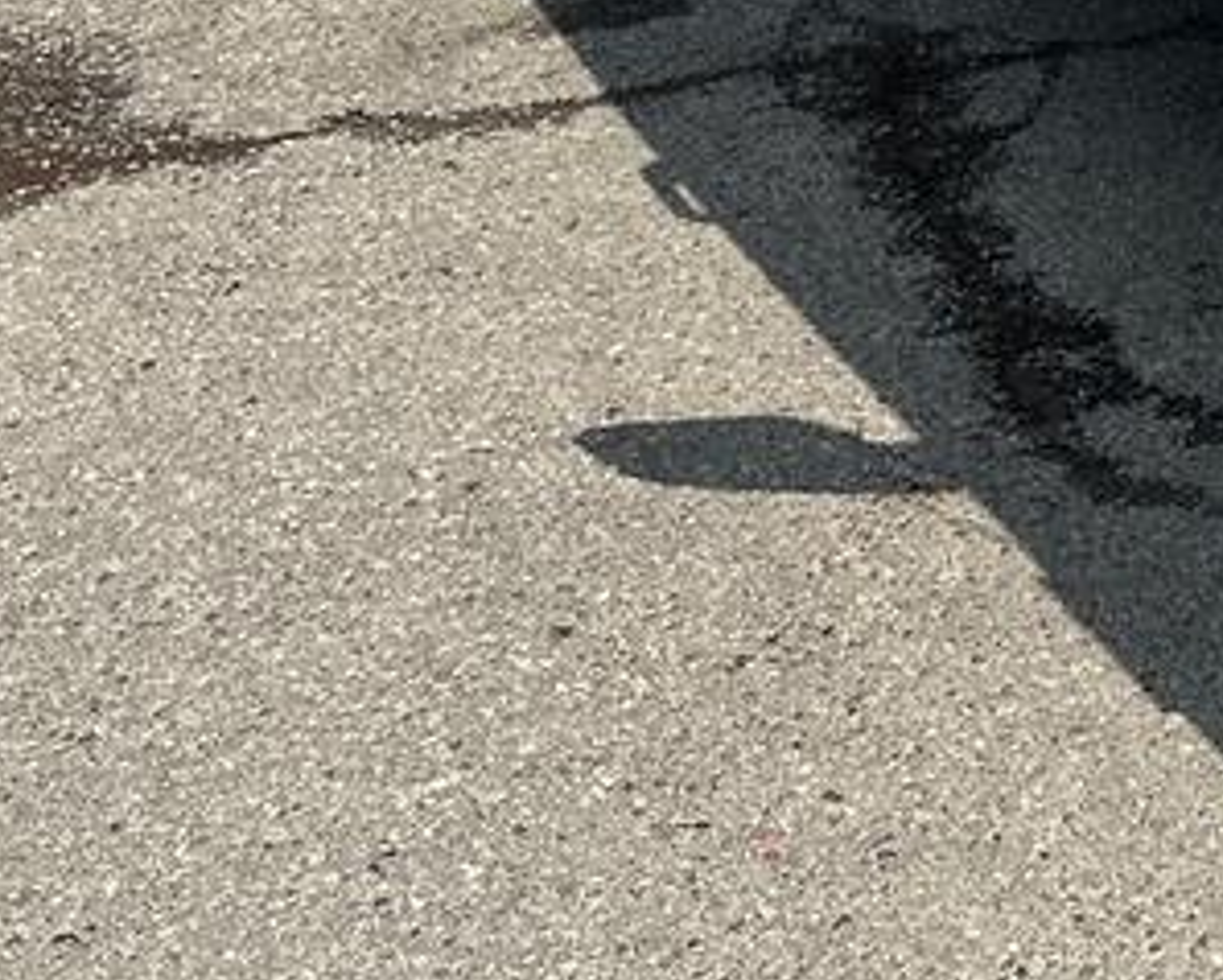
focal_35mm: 101
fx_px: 3658
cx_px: 2055
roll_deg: +0.9
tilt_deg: -14.2
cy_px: -354
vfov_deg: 14.5
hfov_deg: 16.5
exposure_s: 1/8929
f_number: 1.78
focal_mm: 6.86
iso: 80
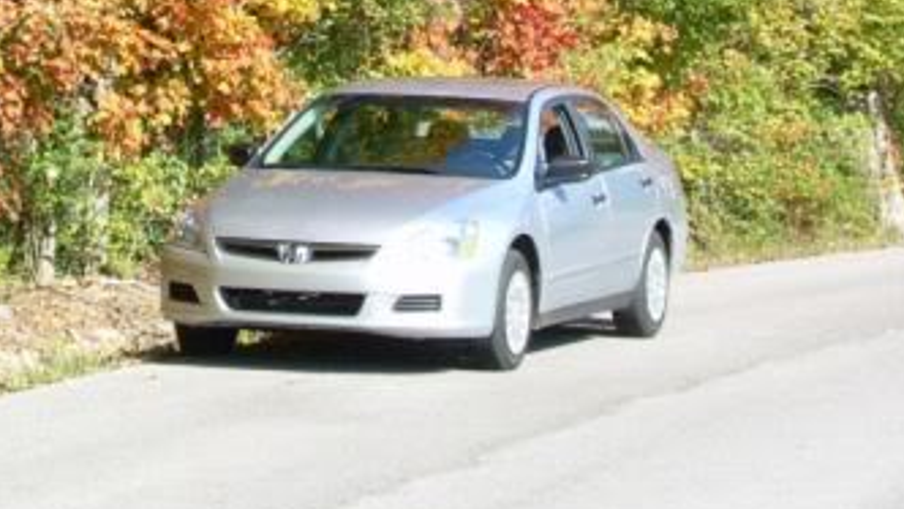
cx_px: 316
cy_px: -106
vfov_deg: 7.0
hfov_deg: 12.5
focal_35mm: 172
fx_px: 4124
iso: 50
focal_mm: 13.9
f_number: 4
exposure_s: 1/210
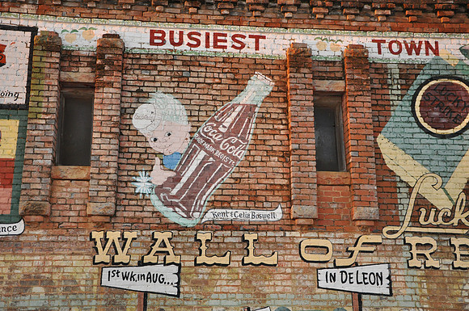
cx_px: 234
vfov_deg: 28.0
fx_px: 624
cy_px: 156
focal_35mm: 48
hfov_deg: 41.2
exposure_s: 1/60
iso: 800
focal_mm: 32
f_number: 4.2
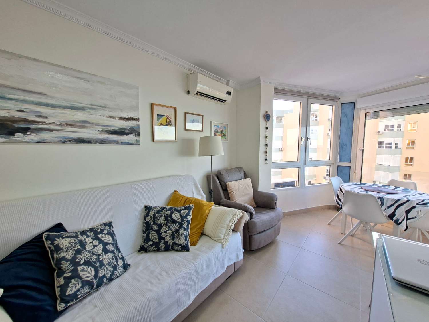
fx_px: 161
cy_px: 161
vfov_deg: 89.9
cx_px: 214
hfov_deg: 106.2
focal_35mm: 13
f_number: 2.2
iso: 40
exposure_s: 1/60
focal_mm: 1.74
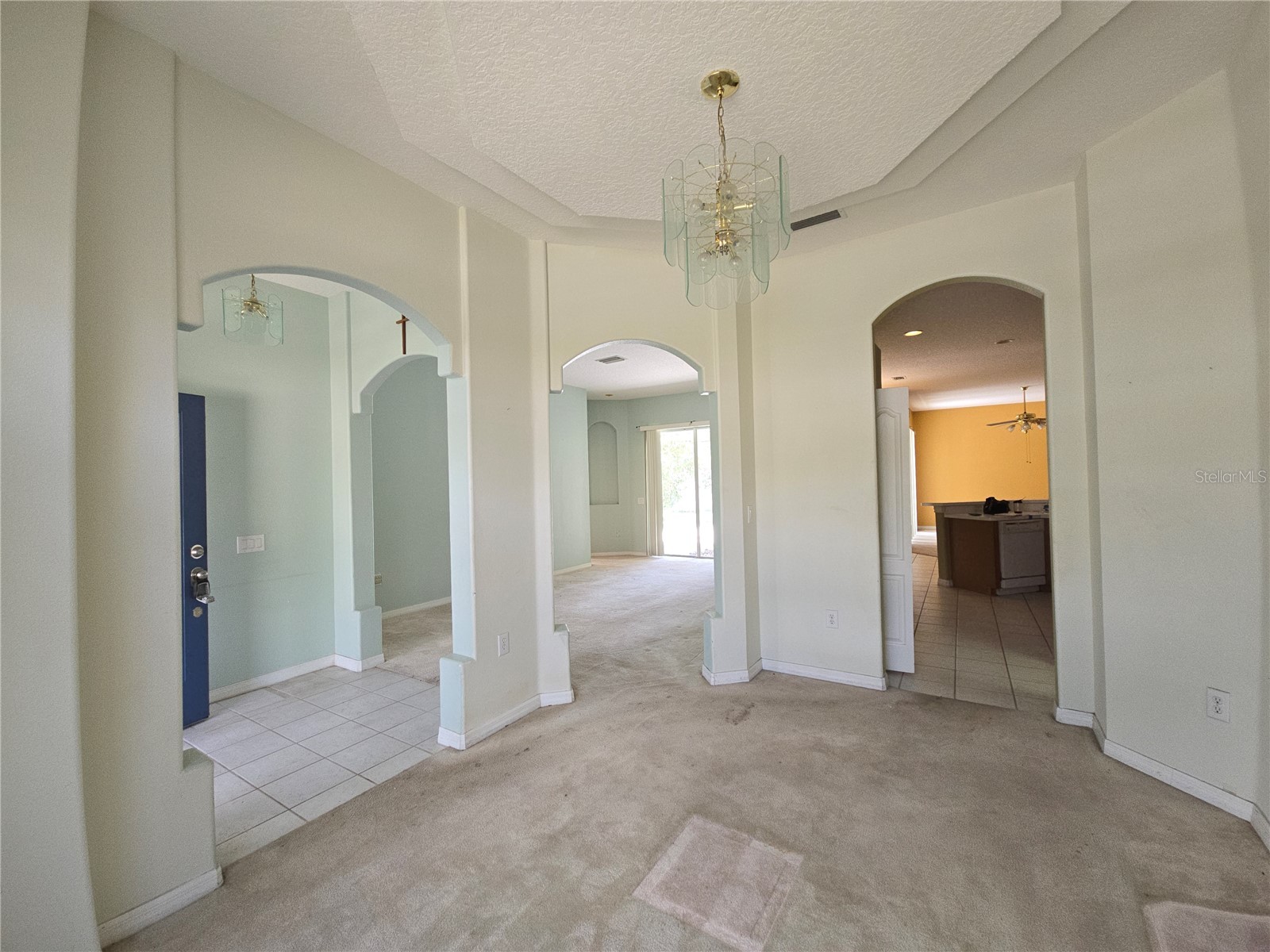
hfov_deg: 106.2
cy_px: 476
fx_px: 477
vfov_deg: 89.9
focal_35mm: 13
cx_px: 635
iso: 50
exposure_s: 1/60
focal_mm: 2.2
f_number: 2.2
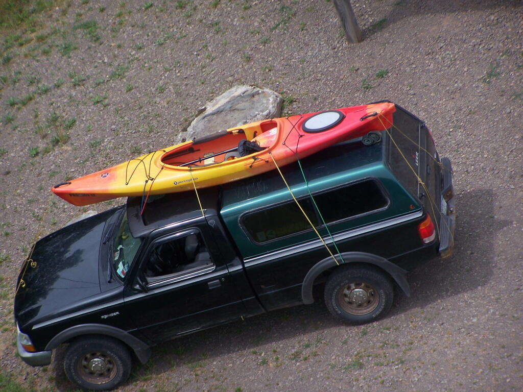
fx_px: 3898
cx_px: 262
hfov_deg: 7.7
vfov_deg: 5.8
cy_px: 196
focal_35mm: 258
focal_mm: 42.8
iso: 80
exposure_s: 1/1000
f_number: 3.6
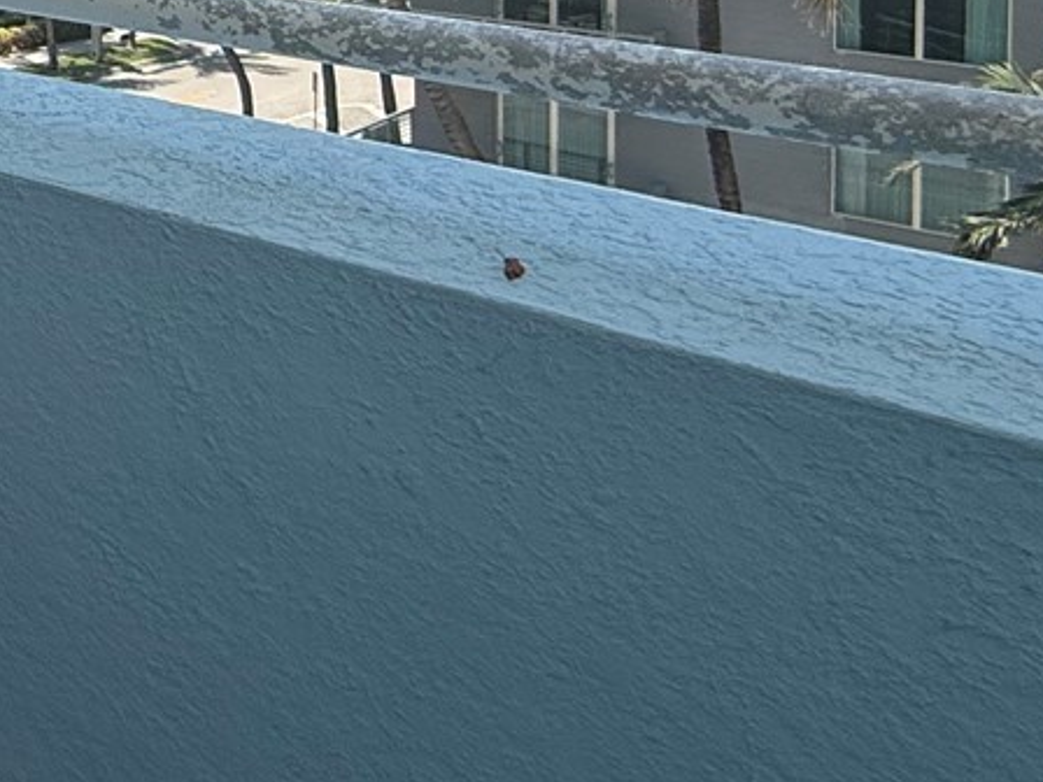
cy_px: -219
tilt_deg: -3.2
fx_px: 1507
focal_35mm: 50
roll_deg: +2.5
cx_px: -563
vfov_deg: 25.3
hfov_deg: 26.3
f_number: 2.2
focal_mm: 2.22
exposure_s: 1/2611
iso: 50
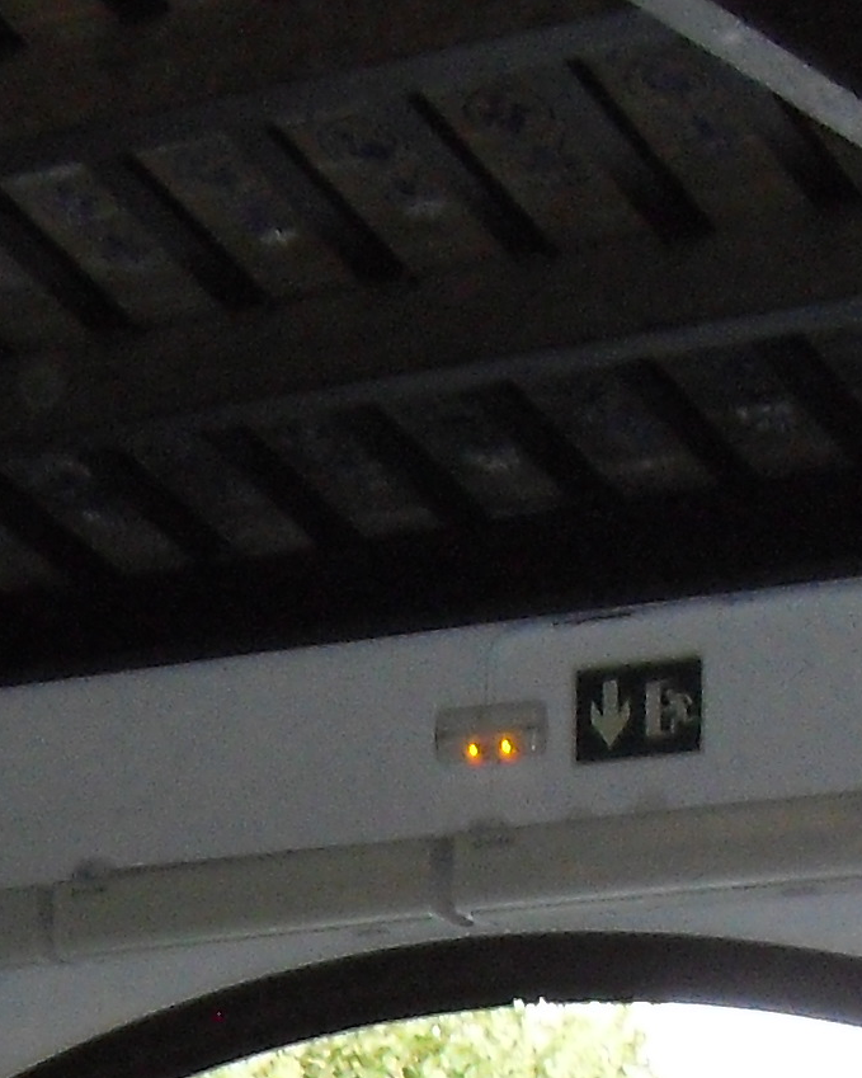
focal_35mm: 151
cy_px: 1734
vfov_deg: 12.0
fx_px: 4816
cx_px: -292
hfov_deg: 10.0
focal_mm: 6.3
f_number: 3.1
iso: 400
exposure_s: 1/60
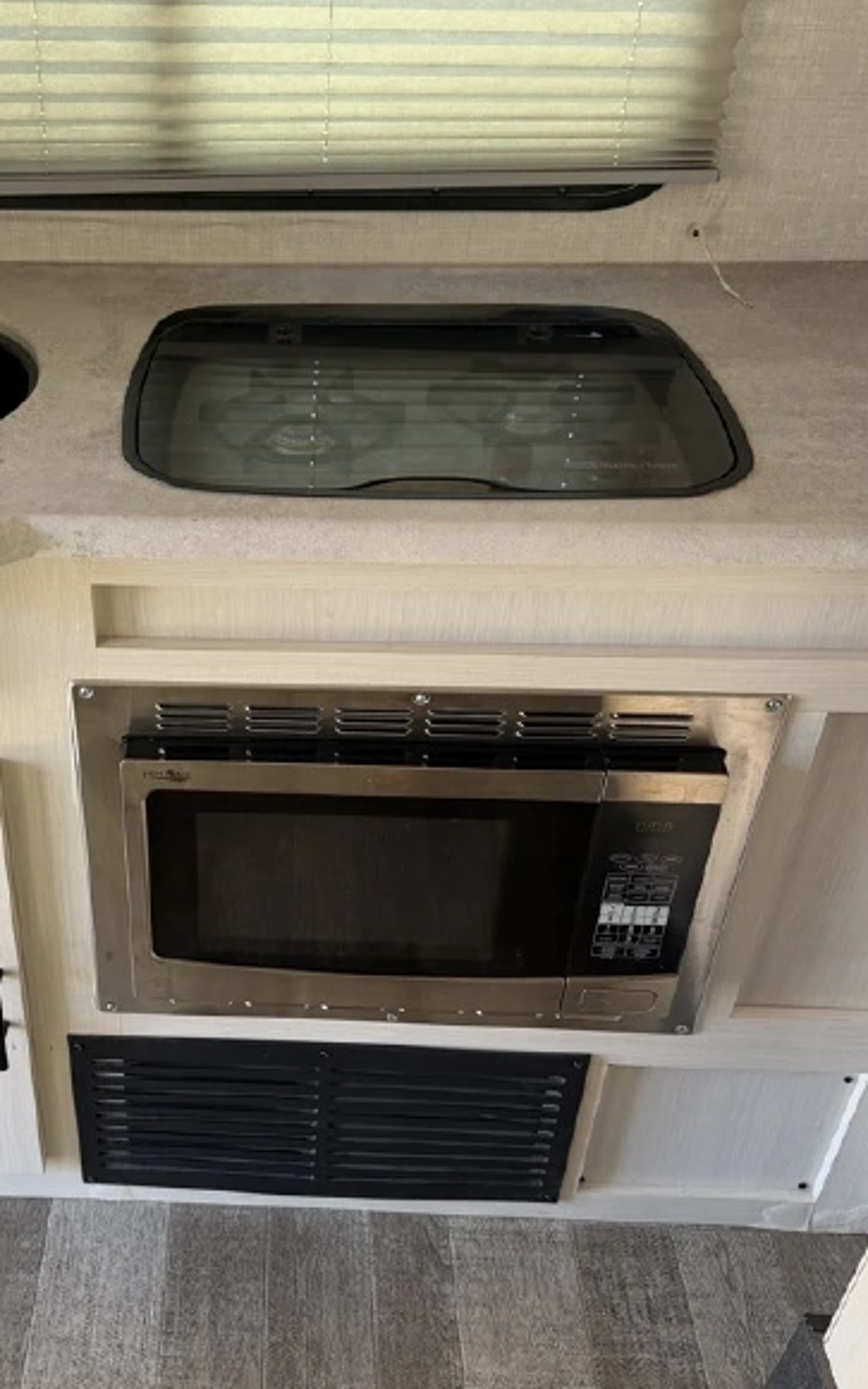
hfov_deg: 35.6
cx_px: 230
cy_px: 698
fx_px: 1325
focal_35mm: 35
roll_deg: -0.3
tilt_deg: -34.3
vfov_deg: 55.3
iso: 200
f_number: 1.78
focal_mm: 6.76
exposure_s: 1/121
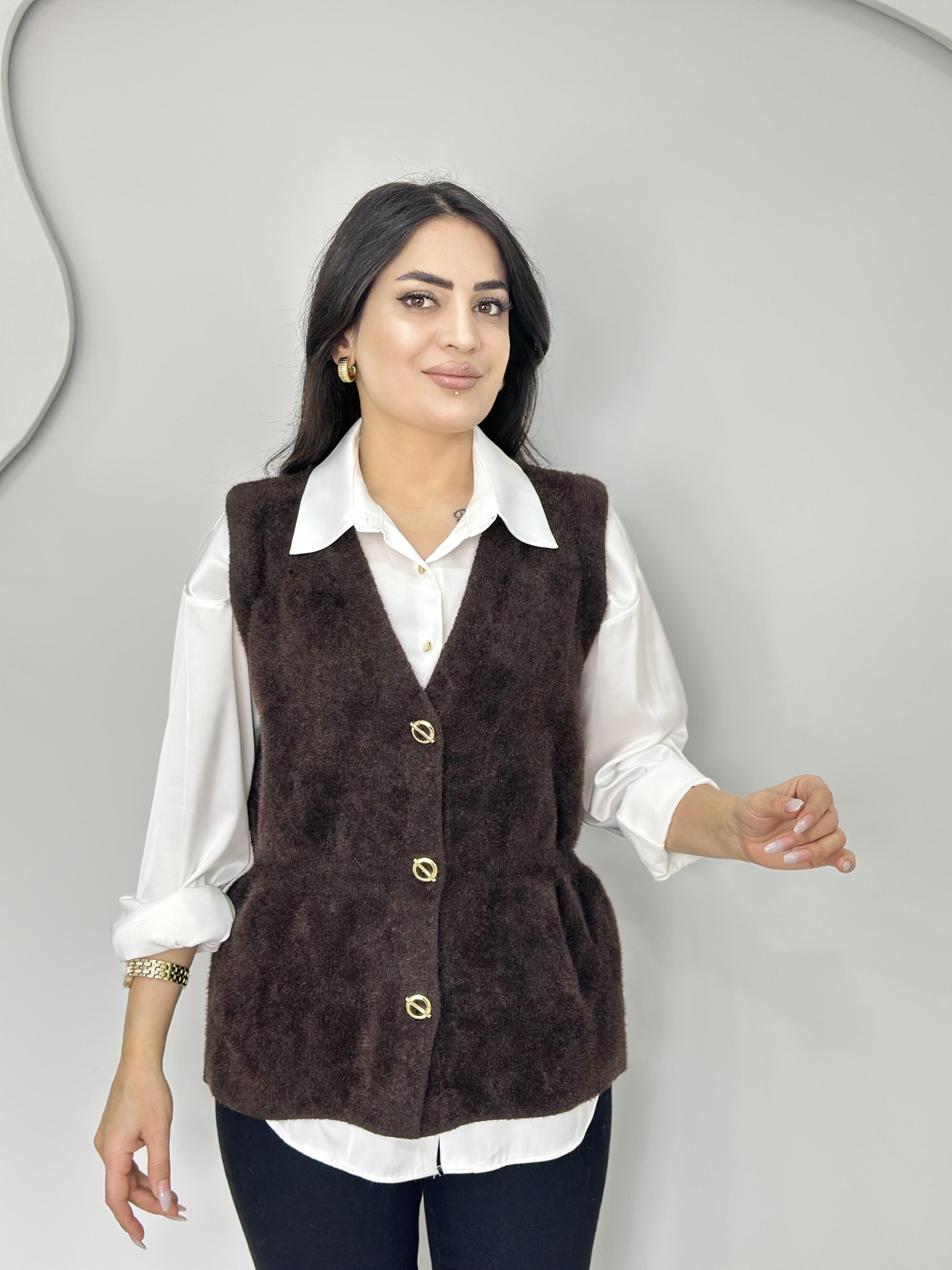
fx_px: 1760
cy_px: 635
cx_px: 476
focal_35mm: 48
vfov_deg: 39.7
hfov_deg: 30.3
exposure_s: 1/50
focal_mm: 6.86
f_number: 1.78
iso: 125
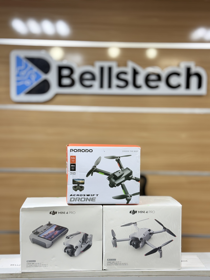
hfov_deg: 30.3
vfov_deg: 39.7
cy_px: 140
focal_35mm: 48
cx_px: 105
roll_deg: -1.7
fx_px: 388
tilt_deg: -4.9
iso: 50
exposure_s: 1/134
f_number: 1.78
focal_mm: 6.76
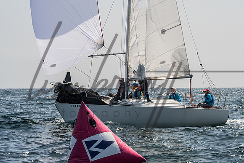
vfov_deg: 10.9
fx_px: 853
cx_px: 143
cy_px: 66
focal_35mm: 126
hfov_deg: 16.3
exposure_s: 1/4000
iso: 1250
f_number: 10
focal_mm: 105
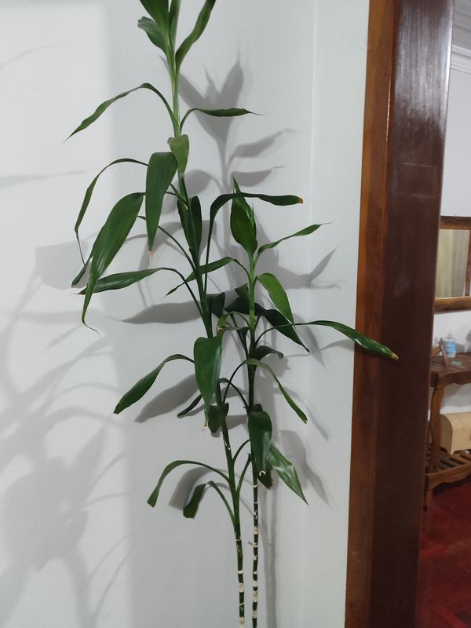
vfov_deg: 71.6
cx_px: 236
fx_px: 435
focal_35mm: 24
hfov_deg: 56.8
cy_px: 314
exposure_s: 1/24
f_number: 1.89
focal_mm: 5.89
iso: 2260
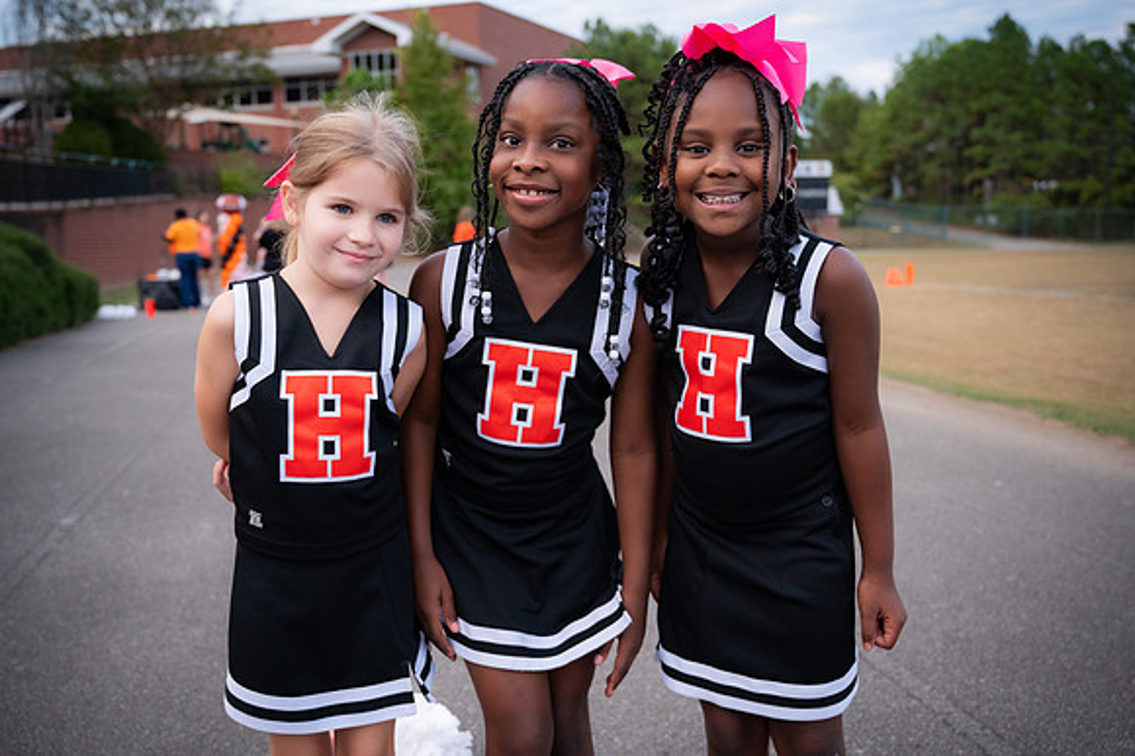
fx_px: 1229
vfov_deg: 34.2
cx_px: 568
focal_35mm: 39
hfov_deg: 49.6
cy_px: 378
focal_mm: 39
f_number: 4
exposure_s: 1/640
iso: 640
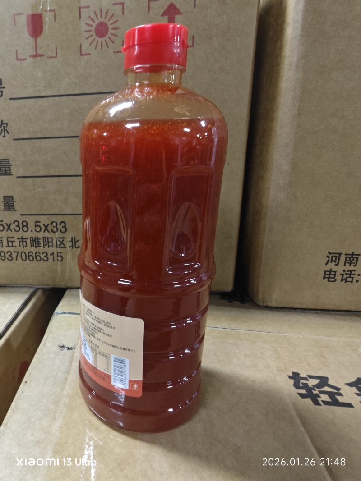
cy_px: 240
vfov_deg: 73.9
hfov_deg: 58.9
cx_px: 180
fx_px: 320
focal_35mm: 23
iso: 500
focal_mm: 2.03
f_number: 1.8
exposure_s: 1/24
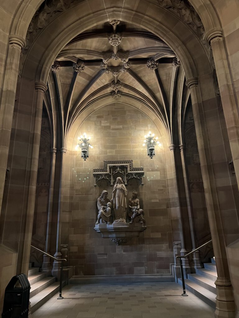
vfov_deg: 67.3
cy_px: 159
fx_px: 239
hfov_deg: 53.1
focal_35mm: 26
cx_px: 120
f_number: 1.5
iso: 640
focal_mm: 5.7
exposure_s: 1/40
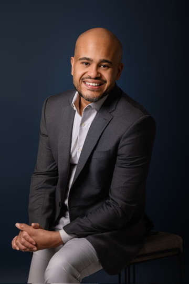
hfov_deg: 16.1
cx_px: 94
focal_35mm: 85
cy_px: 142
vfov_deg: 23.9
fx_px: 669
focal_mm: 85
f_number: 6.3
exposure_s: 1/200
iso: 125
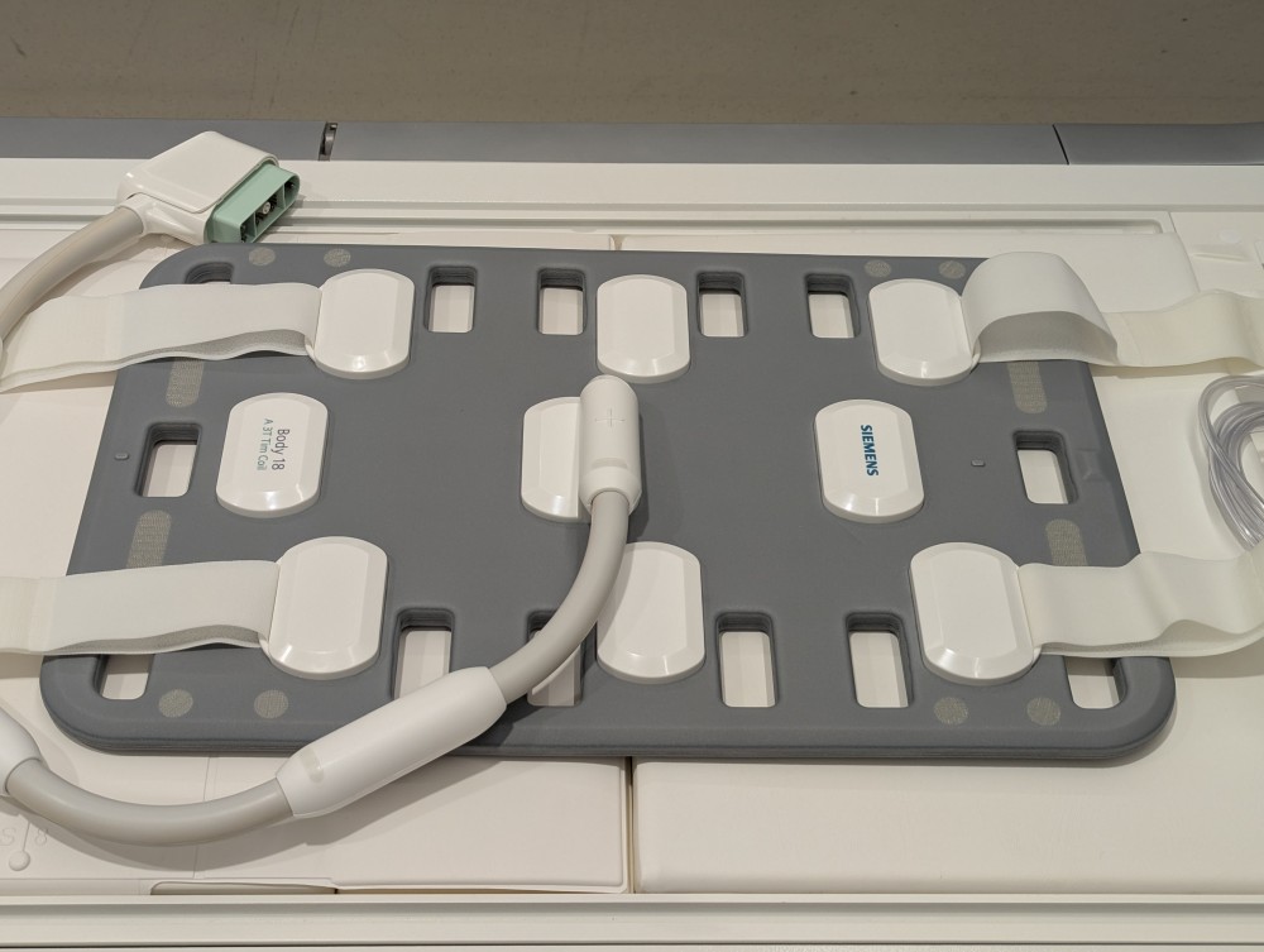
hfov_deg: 39.6
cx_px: 632
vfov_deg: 30.3
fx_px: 1755
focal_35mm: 48
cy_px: 476
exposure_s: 1/33.9
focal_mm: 6.81
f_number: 1.85
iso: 47
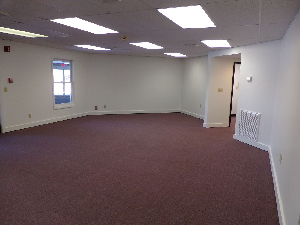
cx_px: 150
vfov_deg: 53.1
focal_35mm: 26
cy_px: 112
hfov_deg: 67.3
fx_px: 225
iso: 200
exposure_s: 1/75
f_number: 3.2
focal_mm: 4.7
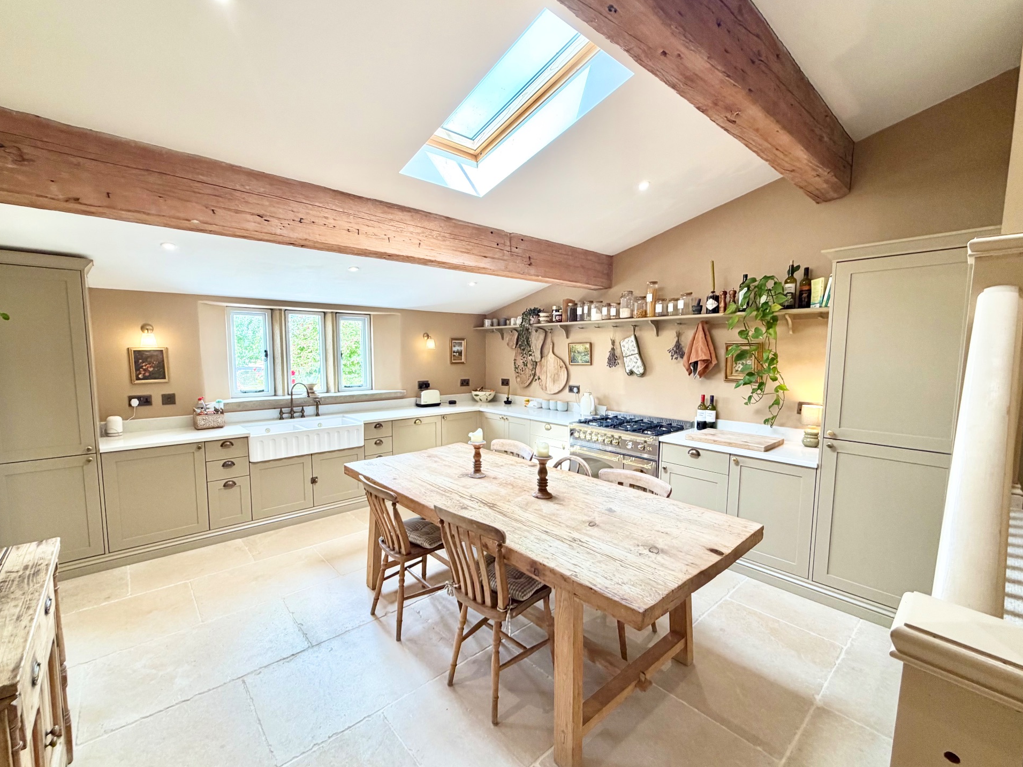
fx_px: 443
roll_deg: -0.1
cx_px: 494
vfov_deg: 81.8
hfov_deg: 98.1
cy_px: 391
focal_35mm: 15
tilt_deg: -5.5
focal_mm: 2.22
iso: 125
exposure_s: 1/100
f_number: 2.2
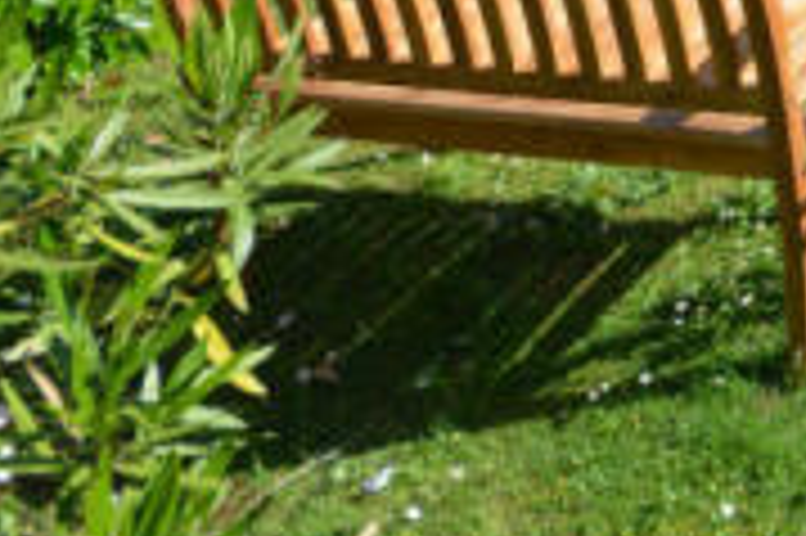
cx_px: 1252
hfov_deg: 25.6
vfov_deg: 20.7
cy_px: -286
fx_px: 1230
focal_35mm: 55
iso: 160
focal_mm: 10
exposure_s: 1/250
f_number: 8
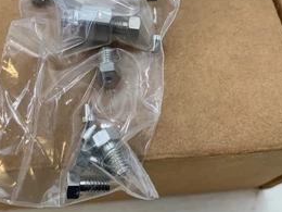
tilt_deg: -65.7
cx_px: 89
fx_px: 326
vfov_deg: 35.7
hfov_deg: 45.9
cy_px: 77
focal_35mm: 40
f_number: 1.8
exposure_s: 1/117
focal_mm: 4.25
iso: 100
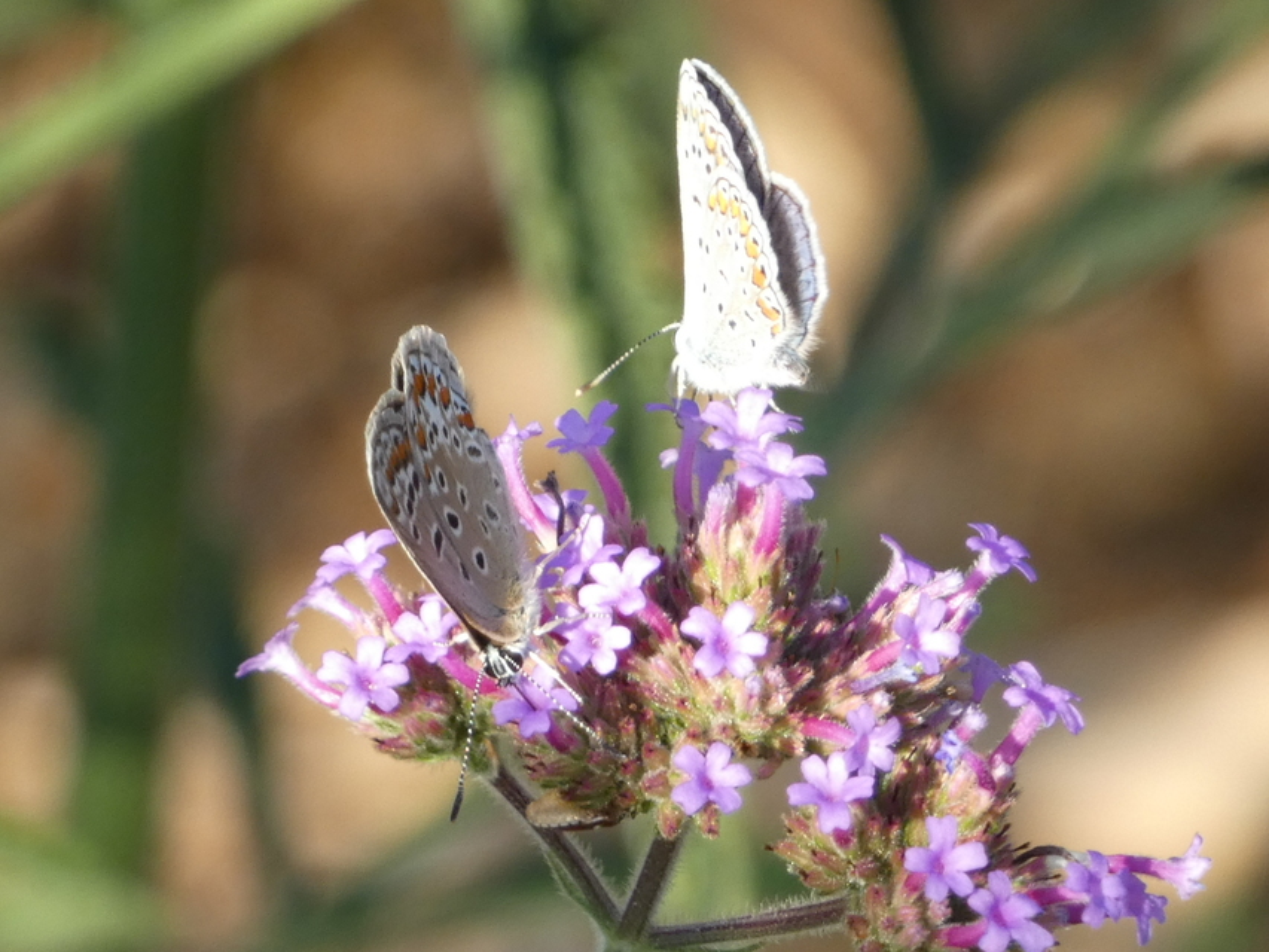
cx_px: 634
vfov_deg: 3.1
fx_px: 17746
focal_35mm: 484
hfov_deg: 4.1
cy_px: 476
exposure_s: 1/100
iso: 200
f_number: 5.6
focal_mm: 86.7
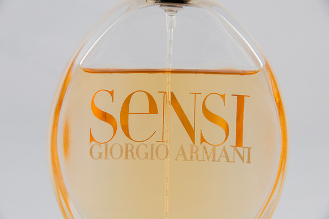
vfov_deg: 6.1
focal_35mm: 225
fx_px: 2053
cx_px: 164
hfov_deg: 9.2
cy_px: 110
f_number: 13
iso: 200
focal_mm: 150
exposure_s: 1/60
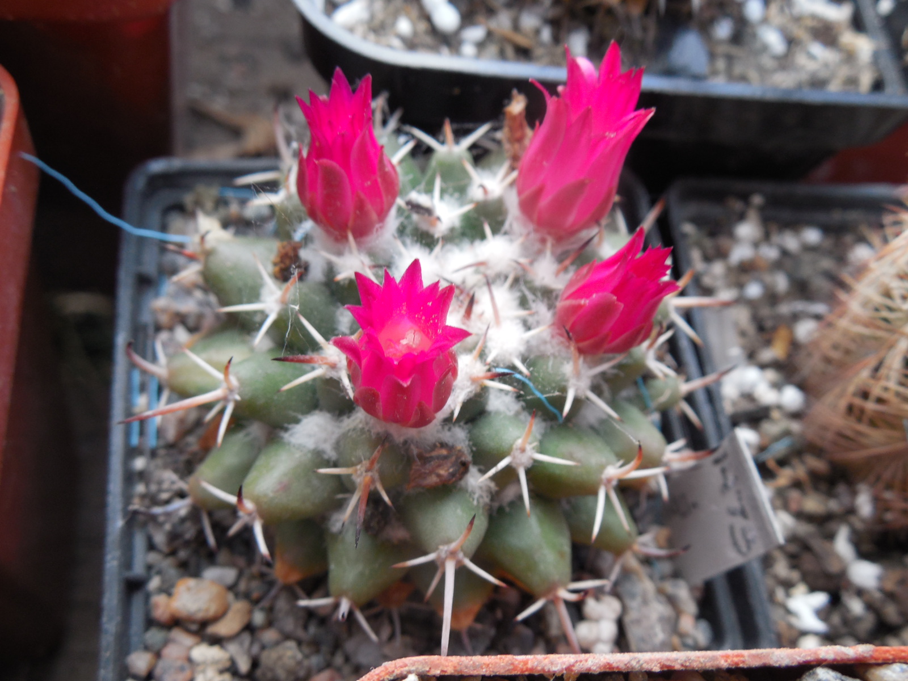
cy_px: 340
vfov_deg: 45.4
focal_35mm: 31
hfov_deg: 58.4
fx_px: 813
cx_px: 454
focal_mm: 5.6
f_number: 3.6
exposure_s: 1/30
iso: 160
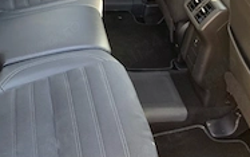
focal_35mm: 59
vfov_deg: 22.0
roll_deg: -4.7
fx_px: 402
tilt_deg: -38.0
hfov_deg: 33.9
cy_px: 68
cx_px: 64
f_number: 1.8
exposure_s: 1/60
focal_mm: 4.25
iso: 125
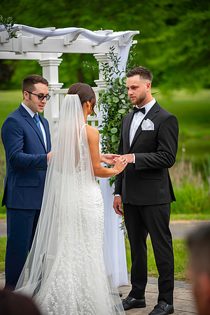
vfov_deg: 17.6
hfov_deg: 11.8
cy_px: 158
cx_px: 105
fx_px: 1015
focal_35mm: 116
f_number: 2.8
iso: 100
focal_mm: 116
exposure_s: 1/320
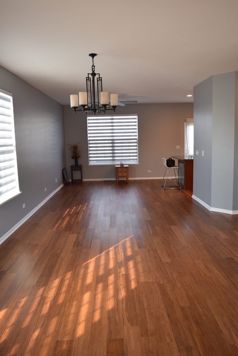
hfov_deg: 47.9
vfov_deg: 67.4
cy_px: 178
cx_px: 119
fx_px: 268
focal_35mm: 27
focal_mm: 18
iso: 400
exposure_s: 1/60
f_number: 4
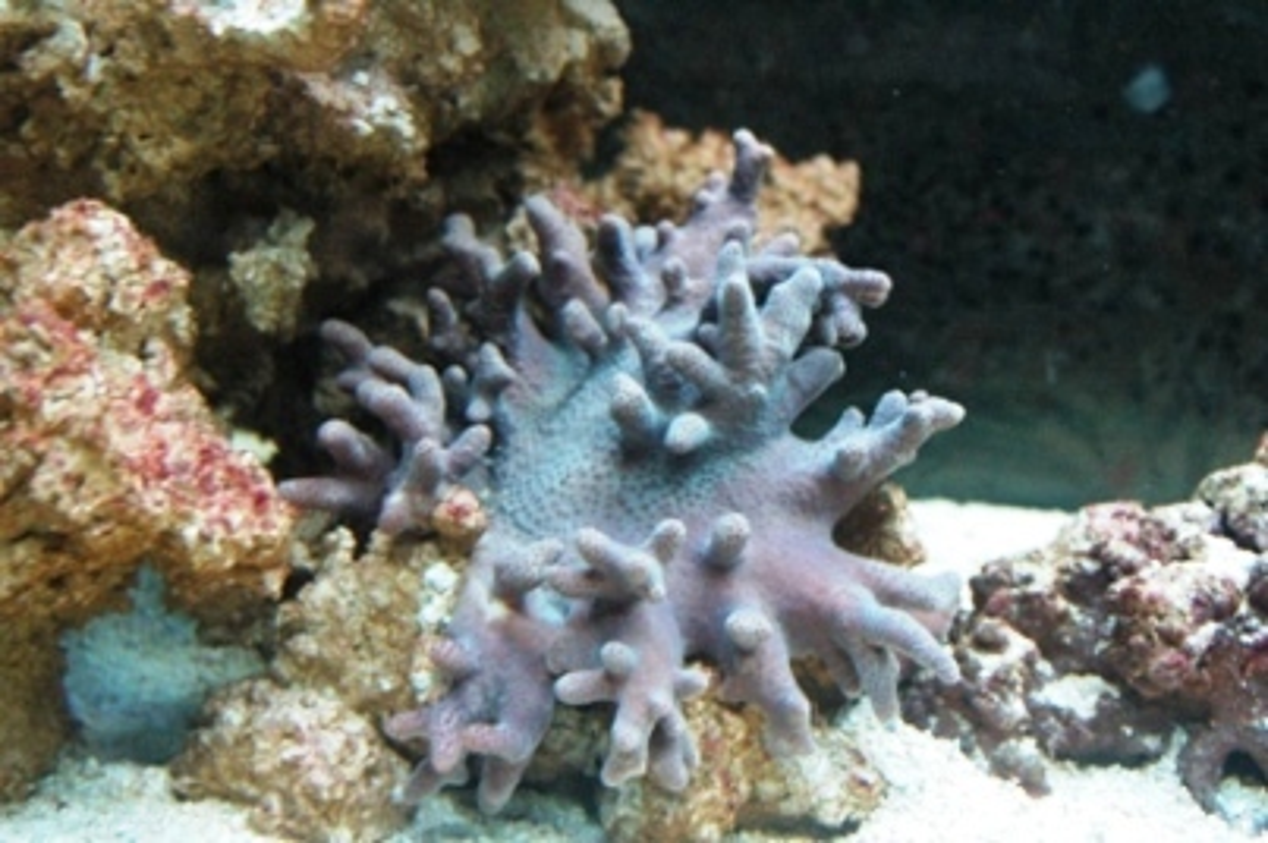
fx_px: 1478
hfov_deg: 46.4
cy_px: 422
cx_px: 634
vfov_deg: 31.8
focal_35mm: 42
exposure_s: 1/125
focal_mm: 28
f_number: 4.5
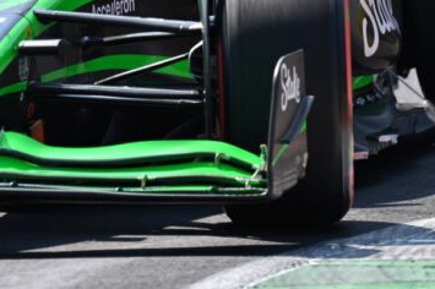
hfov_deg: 1.6
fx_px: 15935
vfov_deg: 1.0
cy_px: -65
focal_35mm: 1320
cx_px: 94
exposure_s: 1/640
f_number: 3.2
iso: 50
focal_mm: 400
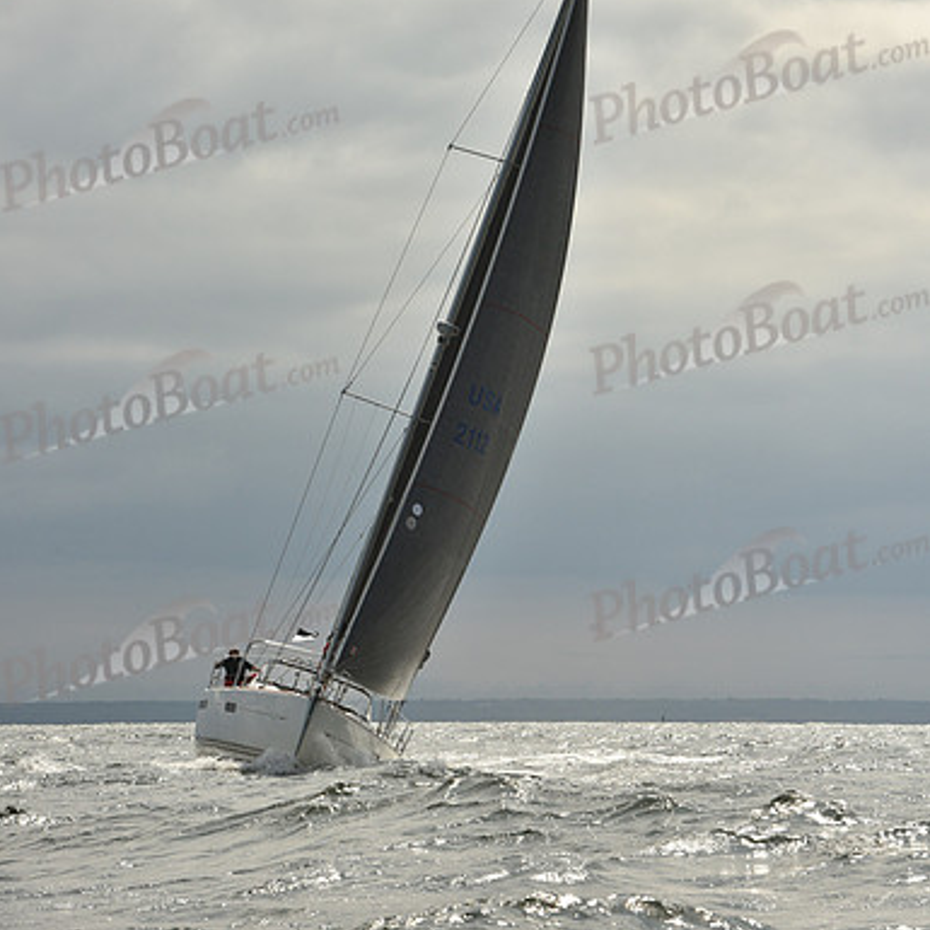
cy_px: 242
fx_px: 5258
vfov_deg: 10.1
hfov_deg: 10.1
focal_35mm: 173
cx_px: 465
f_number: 10
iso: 320
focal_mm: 135
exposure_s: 1/1600
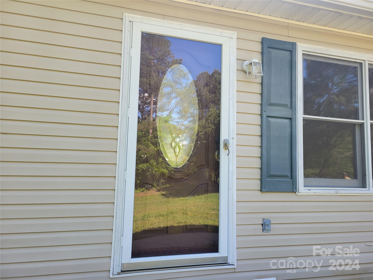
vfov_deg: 53.1
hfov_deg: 67.3
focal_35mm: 26
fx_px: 280
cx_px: 186
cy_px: 140
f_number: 1.8
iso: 40
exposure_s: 1/236
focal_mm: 5.4
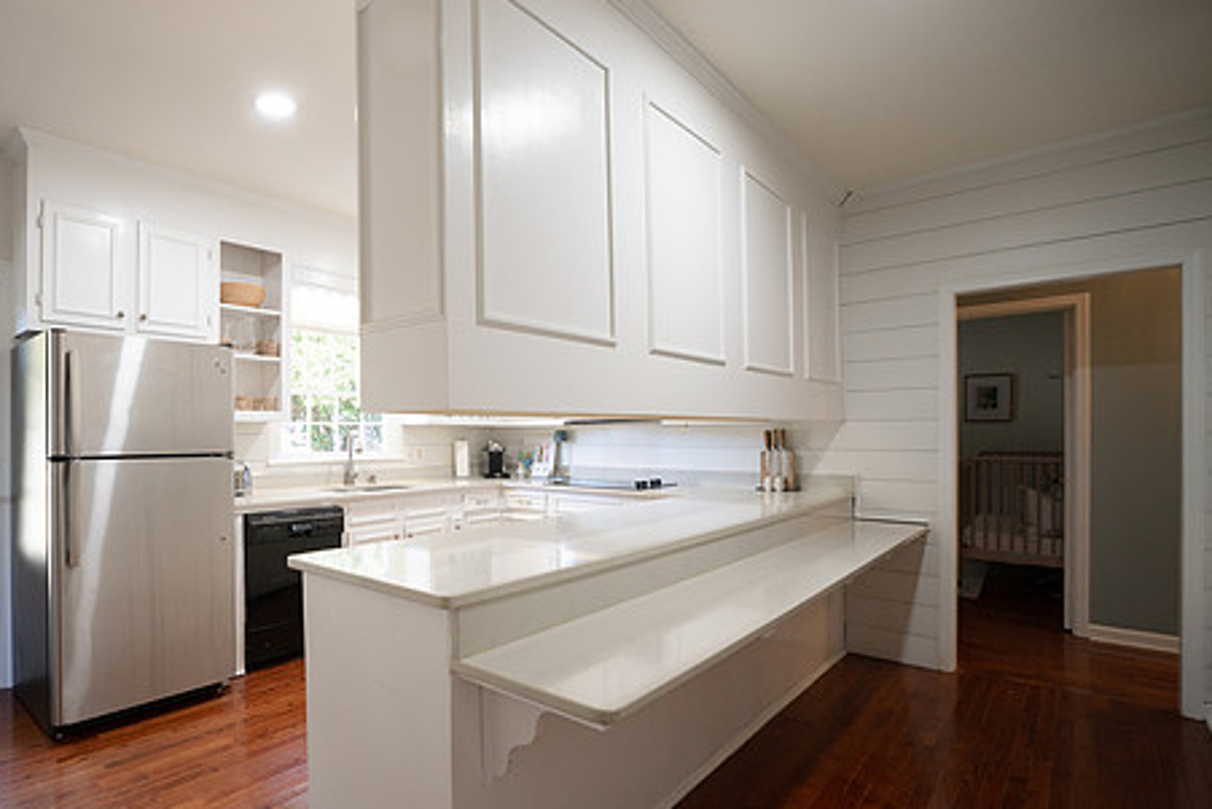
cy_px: 426
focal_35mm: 18
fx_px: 606
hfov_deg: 87.9
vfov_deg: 67.4
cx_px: 443
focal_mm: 14
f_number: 5.6
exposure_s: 1/40
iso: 640
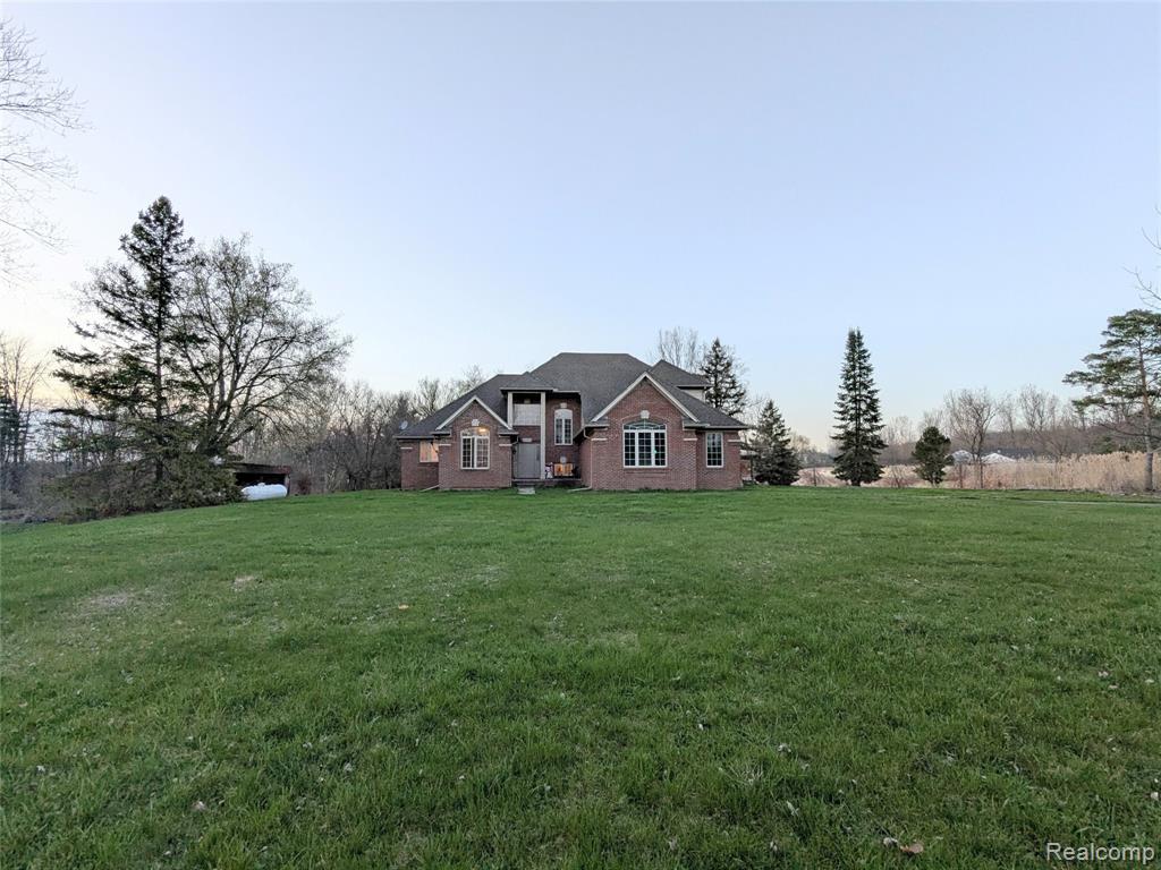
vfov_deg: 78.1
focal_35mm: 16
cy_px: 435
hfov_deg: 94.5
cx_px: 580
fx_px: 537
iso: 101
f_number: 2.2
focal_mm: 2.35
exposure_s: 1/120
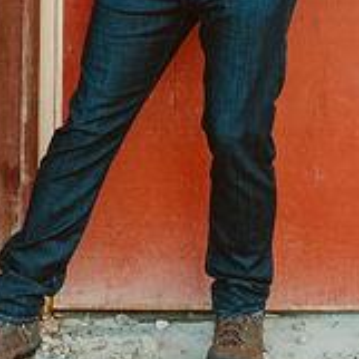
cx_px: -46
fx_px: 1725
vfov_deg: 11.2
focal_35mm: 147
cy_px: -266
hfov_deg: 11.7
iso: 250
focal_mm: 24
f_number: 3.2
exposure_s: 1/500
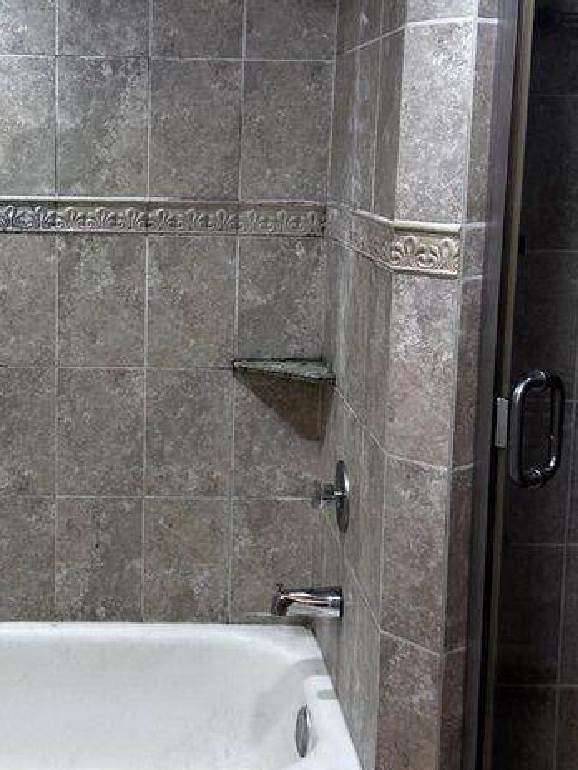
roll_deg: -0.6
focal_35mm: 53
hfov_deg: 27.2
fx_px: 1180
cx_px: 156
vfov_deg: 36.1
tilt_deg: -7.4
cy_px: 344
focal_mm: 6.86
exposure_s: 1/60
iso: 160
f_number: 1.78
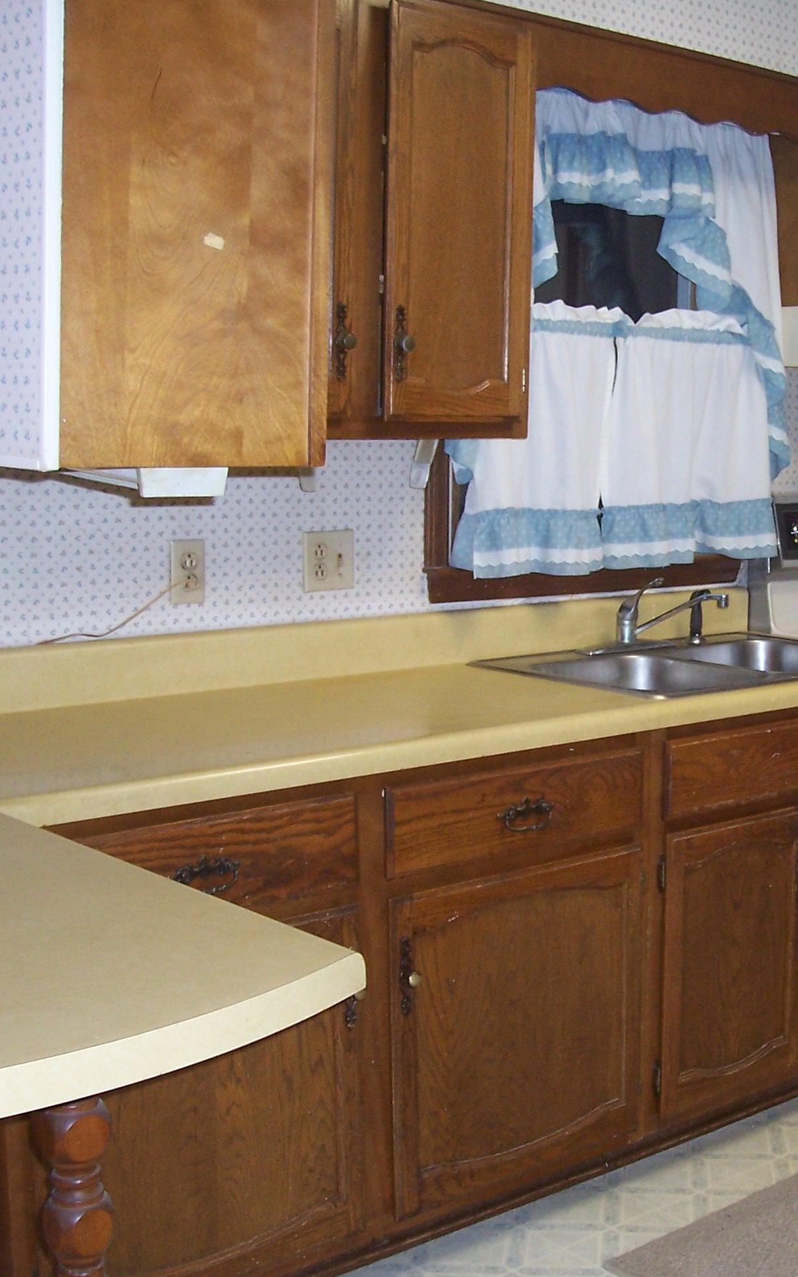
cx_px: 723
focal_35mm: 49
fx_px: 1705
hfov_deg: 25.5
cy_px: 642
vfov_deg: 41.1
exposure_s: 1/60
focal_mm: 5.6
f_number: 2.7
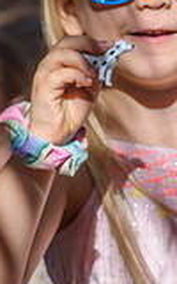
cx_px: 159
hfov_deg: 2.8
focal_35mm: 471
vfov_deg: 4.5
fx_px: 3652
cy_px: 79
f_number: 7.1
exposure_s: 1/800
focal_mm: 110
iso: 200
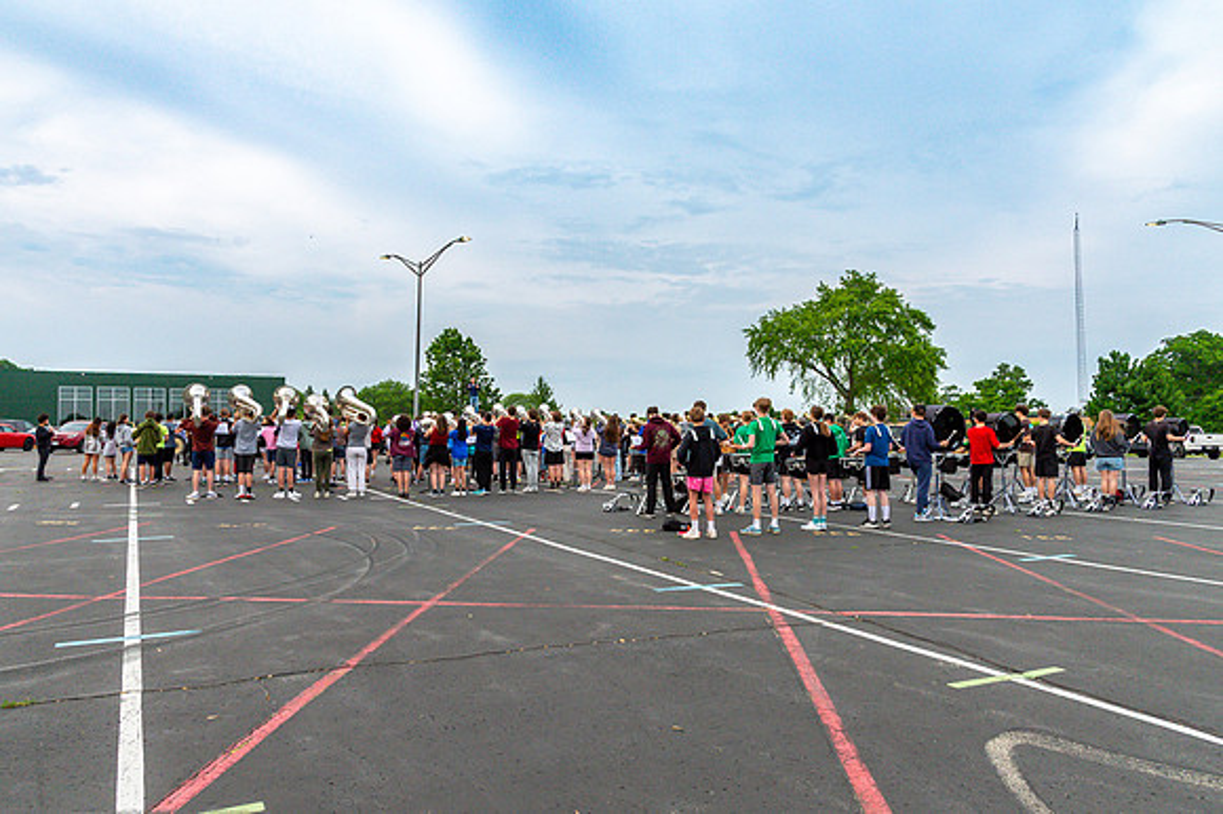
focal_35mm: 27
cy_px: 395
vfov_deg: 47.4
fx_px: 928
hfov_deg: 66.8
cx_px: 594
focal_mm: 24
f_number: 8
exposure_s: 1/2000
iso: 1250
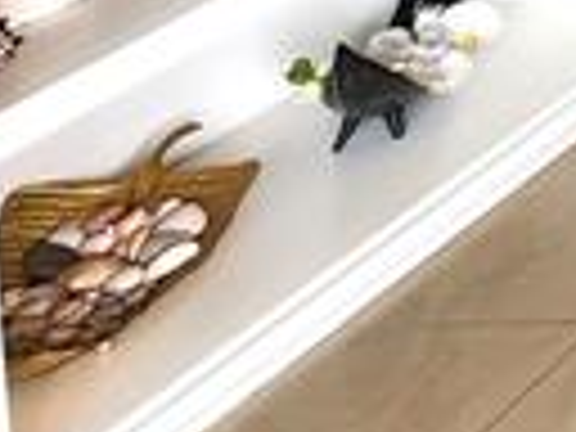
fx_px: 1731
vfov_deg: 10.8
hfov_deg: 9.7
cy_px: -760
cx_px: 2002
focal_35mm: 104
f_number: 2.2
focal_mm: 2.2
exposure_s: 1/60
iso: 64
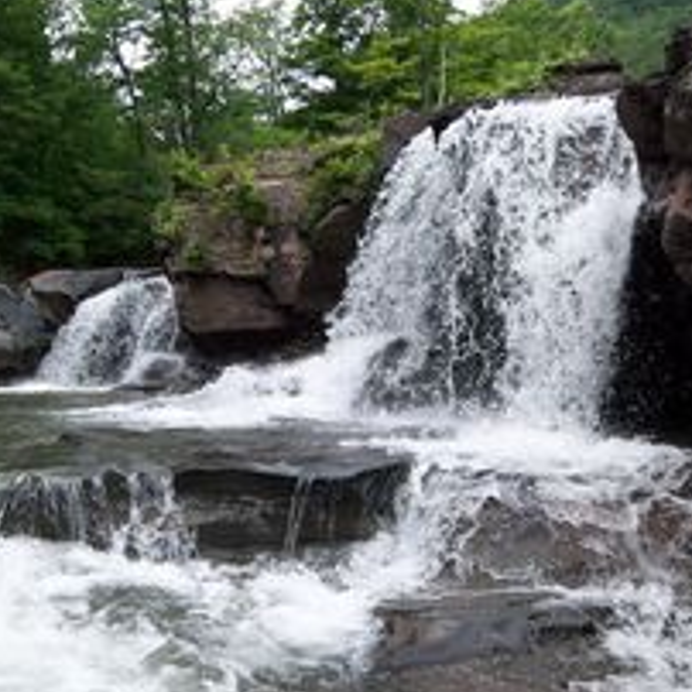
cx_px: 171
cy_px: 370
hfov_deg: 43.5
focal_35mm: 37
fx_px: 837
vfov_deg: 44.9
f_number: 2.8
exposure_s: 1/320
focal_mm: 3.8
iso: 50
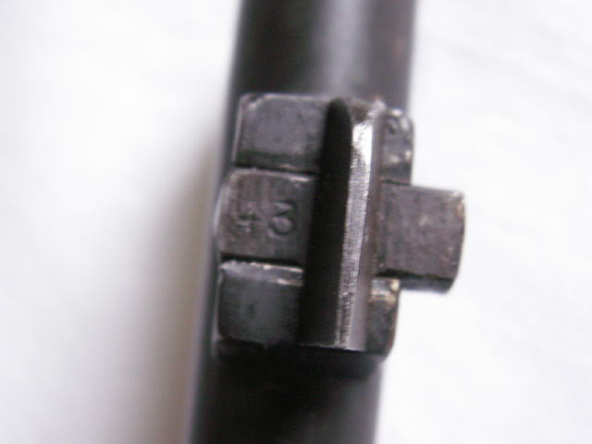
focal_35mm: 62
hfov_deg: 31.2
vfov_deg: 23.7
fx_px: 1060
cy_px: 222
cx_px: 296
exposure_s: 1/10
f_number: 3.2
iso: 160
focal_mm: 10.28
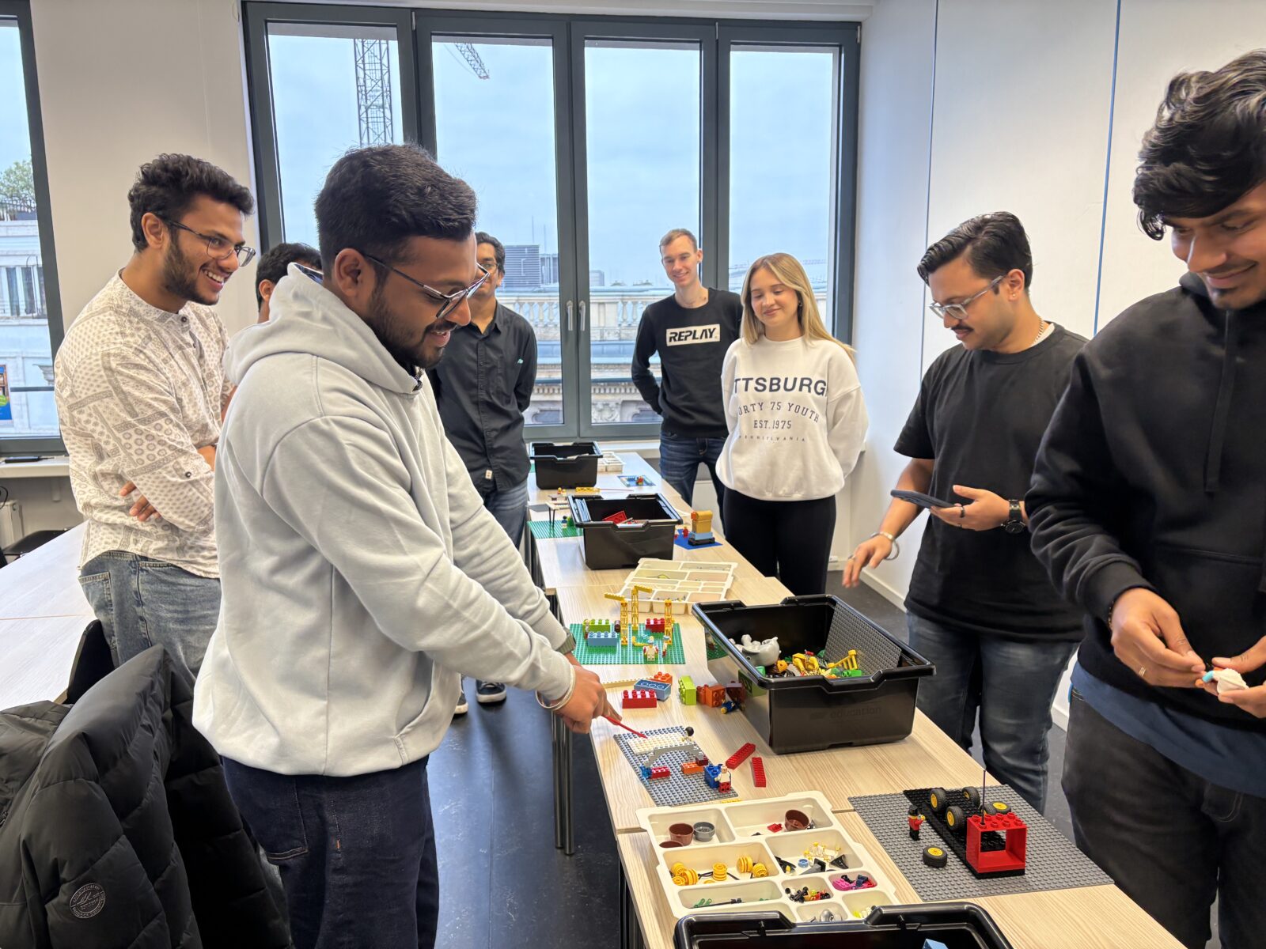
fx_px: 951
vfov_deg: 53.1
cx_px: 633
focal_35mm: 26
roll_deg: +0.6
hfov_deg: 67.3
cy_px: 474
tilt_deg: -9.6
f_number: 1.6
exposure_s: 1/100
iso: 100
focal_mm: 5.96
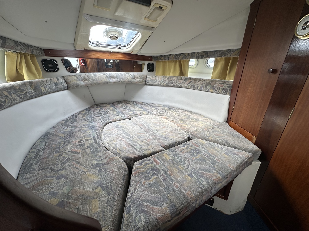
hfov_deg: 102.1
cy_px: 116
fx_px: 125
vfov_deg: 85.7
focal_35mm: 14
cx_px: 154
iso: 40
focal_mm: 2.22
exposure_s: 1/152
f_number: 2.2
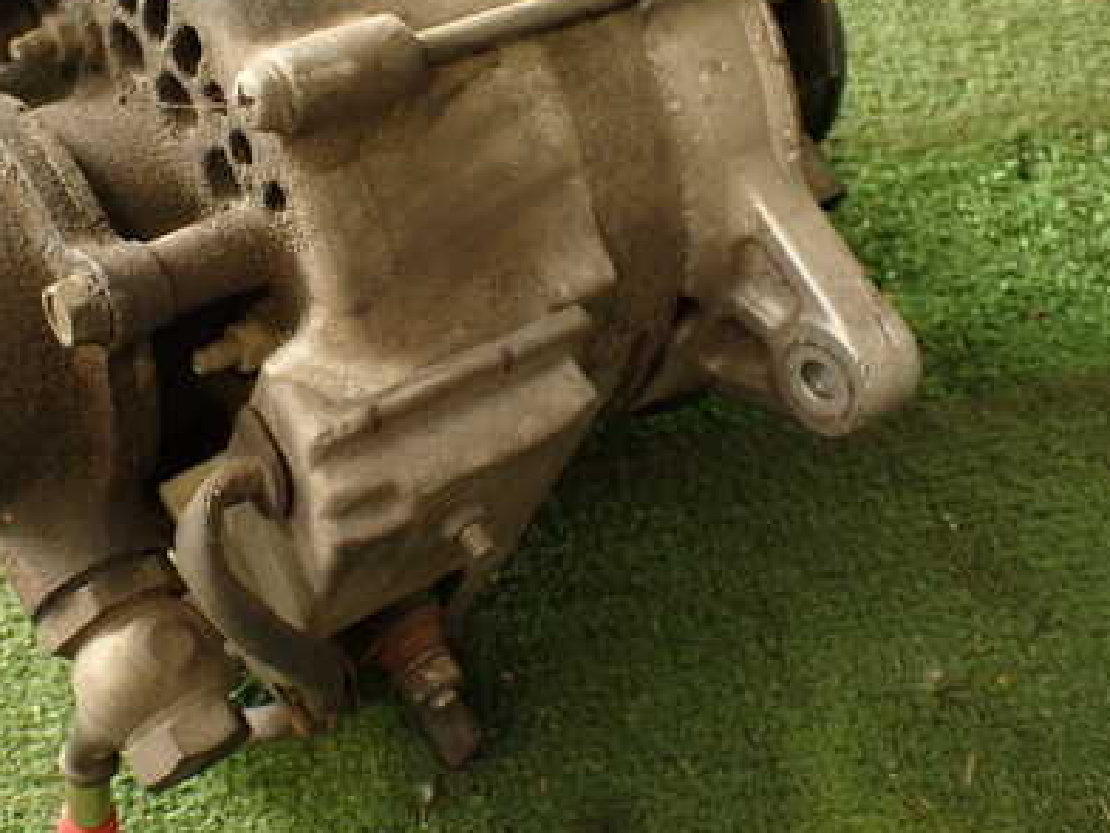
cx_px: 280
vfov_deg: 29.5
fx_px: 1571
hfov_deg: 38.0
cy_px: 300
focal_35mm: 49
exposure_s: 1/40
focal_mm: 5.79
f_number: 2.4
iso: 200
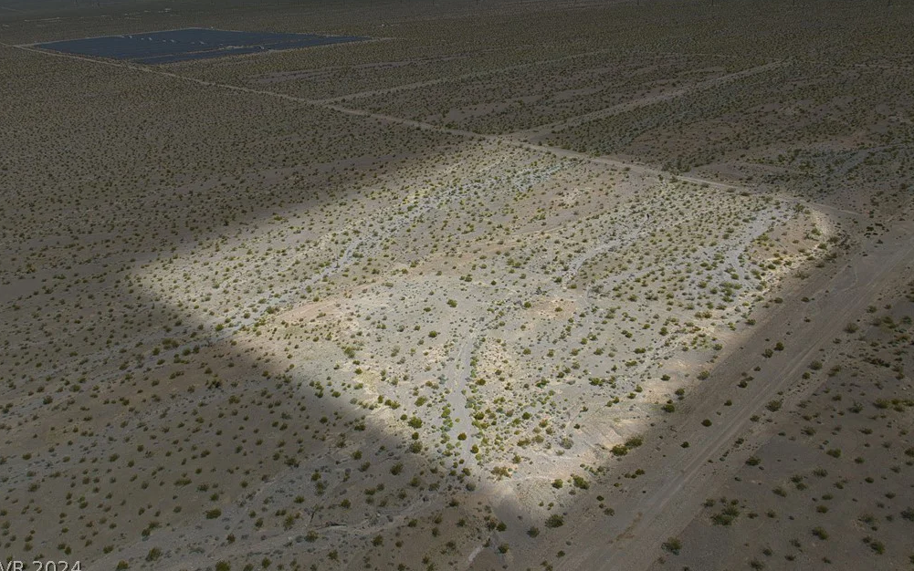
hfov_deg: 70.4
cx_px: 450
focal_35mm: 26
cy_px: 234
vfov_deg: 47.4
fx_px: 648
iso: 100
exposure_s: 1/640
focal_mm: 12.29
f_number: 2.8
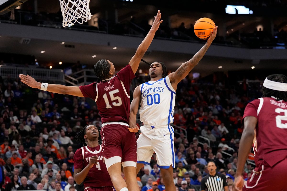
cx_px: 144
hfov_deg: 28.8
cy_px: 96
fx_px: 558
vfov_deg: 19.5
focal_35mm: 70
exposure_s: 1/2000
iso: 4000
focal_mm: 70
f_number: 2.8
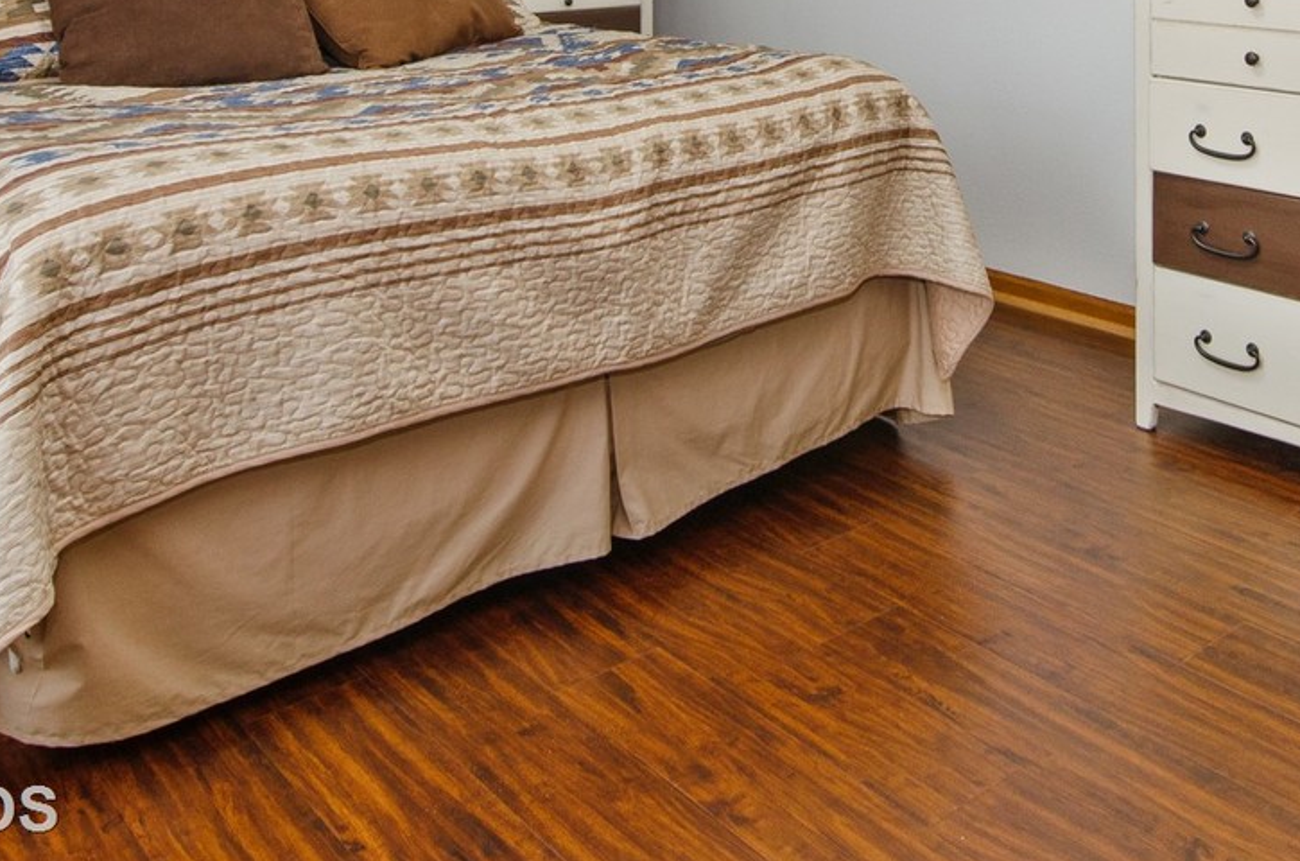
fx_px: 1338
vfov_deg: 32.0
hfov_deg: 50.9
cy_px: -61
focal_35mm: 37
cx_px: 869
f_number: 9
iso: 200
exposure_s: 1/8
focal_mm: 11
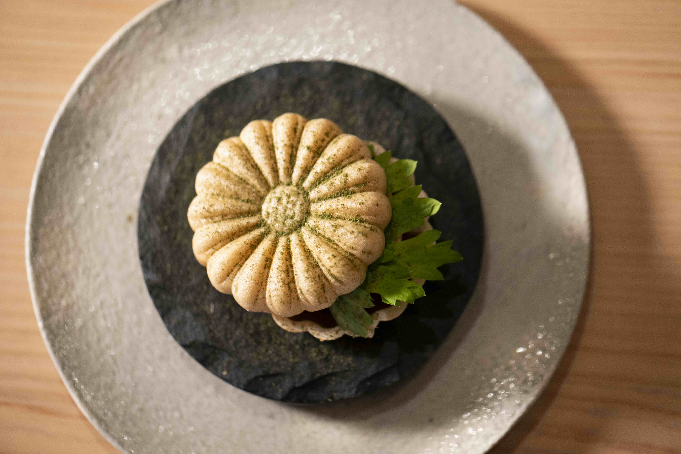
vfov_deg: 13.0
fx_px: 1986
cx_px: 340
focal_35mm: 105
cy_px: 227
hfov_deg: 19.5
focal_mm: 105
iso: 1250
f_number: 3.5
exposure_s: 1/320
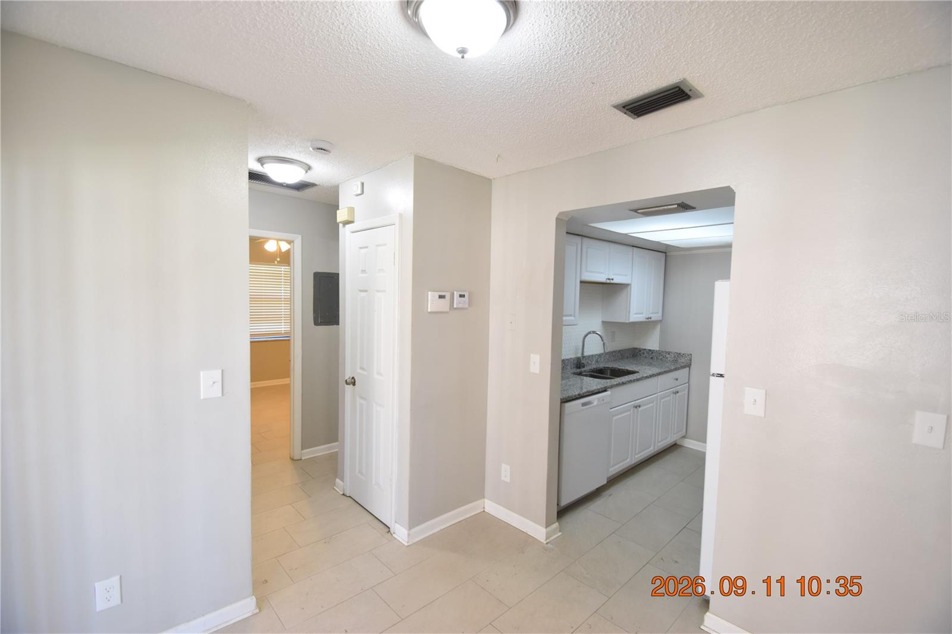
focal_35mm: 15
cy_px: 317
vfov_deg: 77.3
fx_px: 397
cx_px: 476
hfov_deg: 100.4
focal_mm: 10
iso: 560
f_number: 4
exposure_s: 1/60
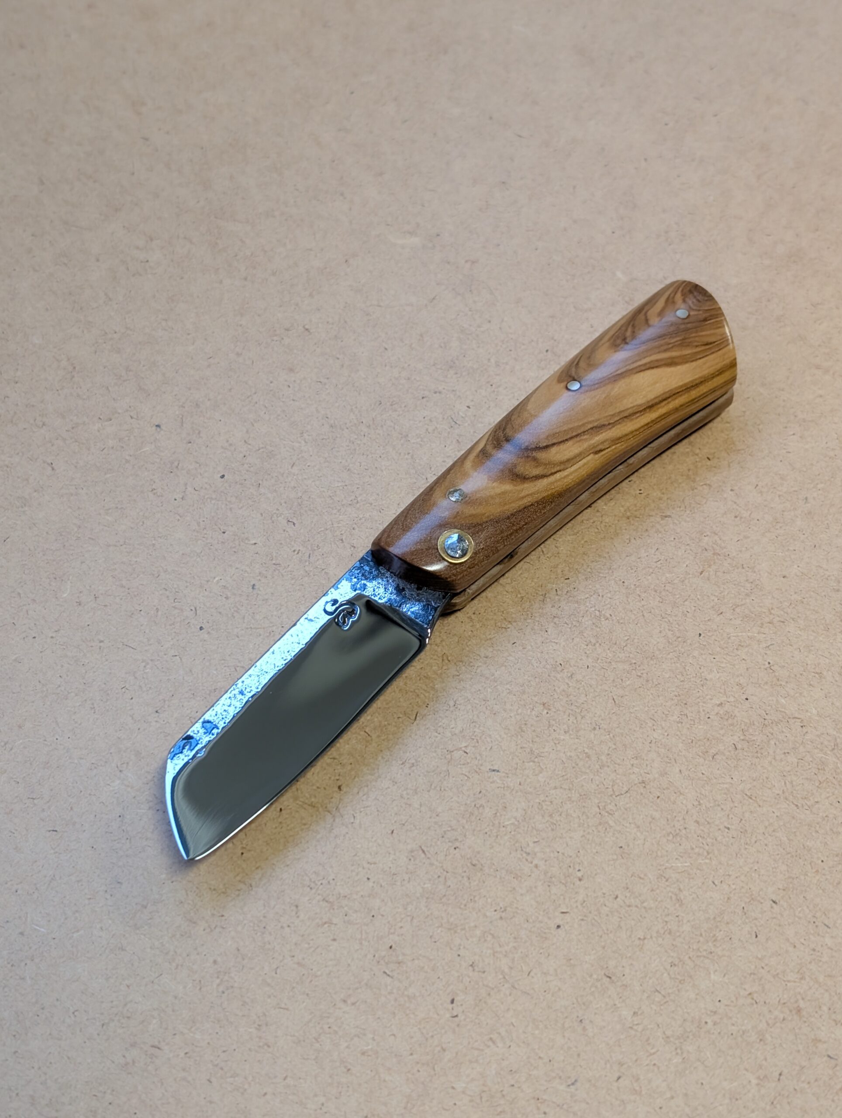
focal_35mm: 49
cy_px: 559
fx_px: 1585
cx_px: 421
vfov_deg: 38.9
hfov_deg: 29.8
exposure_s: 1/100
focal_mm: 6.9
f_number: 1.68
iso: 132
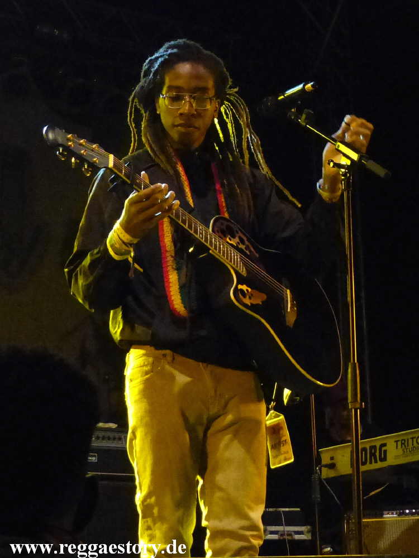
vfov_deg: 40.4
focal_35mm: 47
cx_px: 210
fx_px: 759
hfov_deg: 30.9
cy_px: 279
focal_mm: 8.4
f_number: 2.8
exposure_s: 1/160
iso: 1600
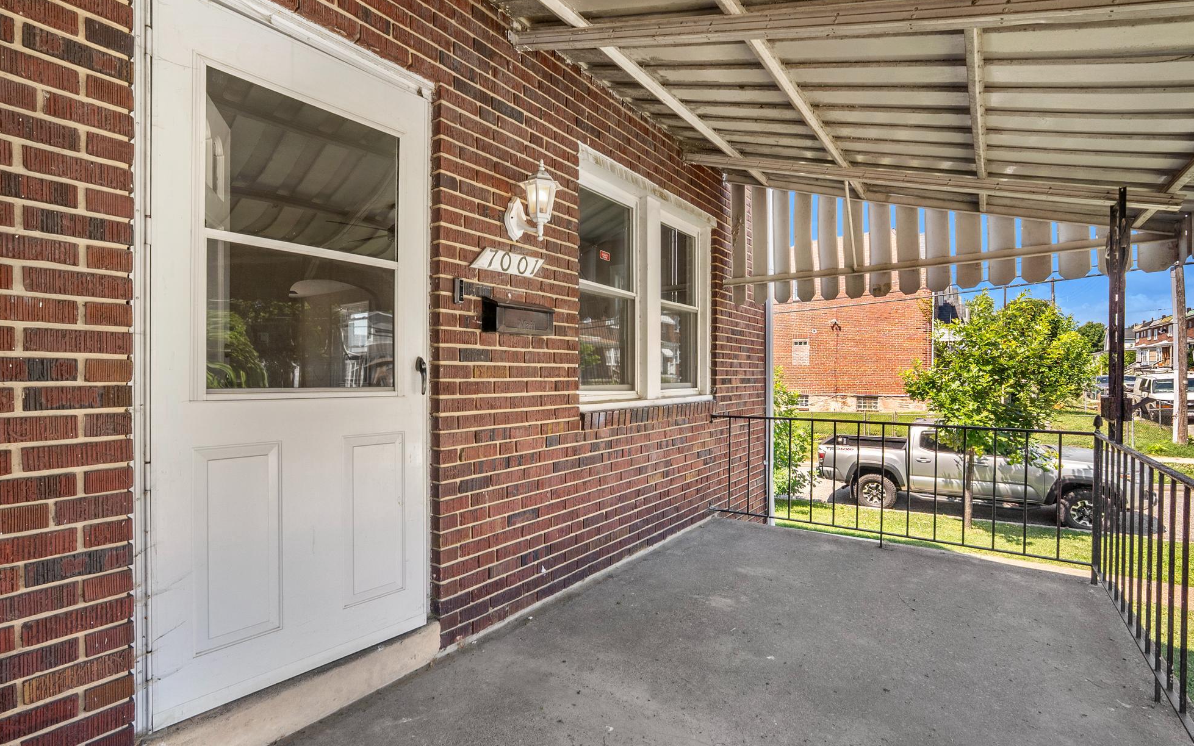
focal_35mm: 16
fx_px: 521
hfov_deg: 97.8
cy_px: 391
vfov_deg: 71.2
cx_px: 593
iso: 100
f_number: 8
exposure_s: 1/30
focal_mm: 10
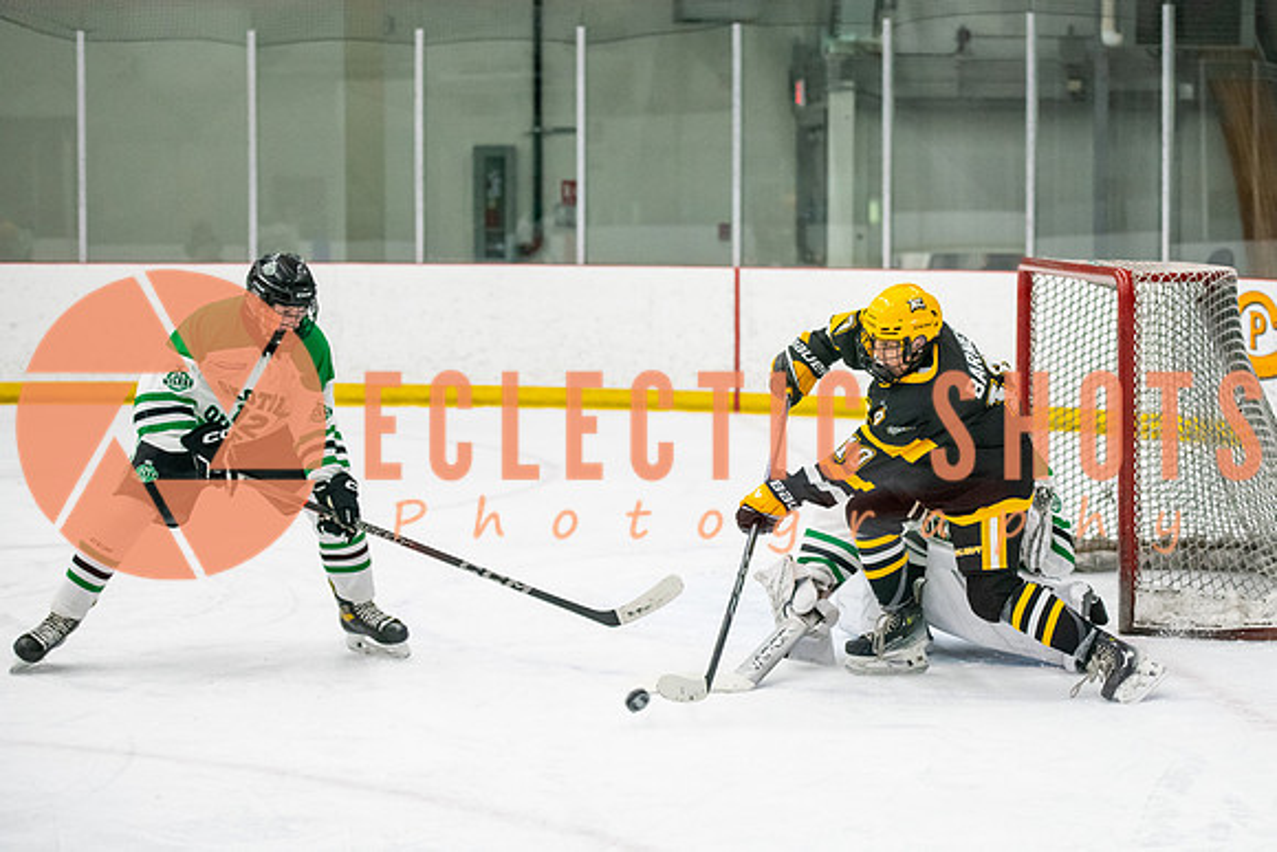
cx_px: 839
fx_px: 3522
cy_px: 423
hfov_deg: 20.5
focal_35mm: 99
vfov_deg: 13.8
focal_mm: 75
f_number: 2.8
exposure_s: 1/800
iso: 4000
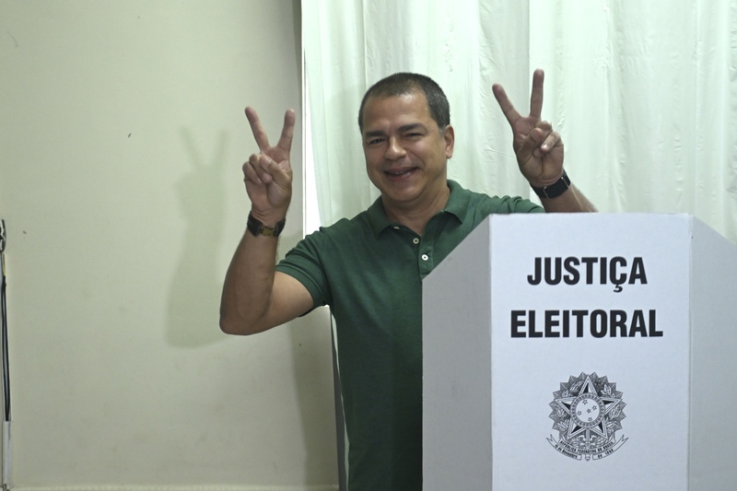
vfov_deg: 19.4
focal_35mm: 70
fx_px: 1433
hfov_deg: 28.8
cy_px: 246
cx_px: 368
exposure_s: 1/160
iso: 1250
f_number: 2.8
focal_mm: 70
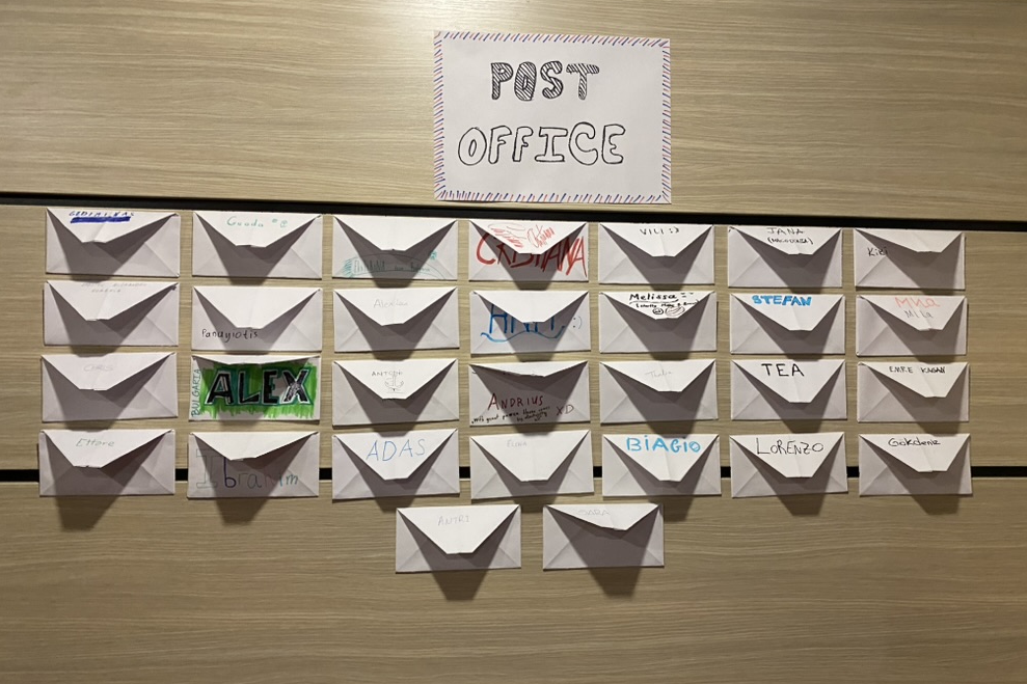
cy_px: 325
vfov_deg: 46.4
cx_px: 530
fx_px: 799
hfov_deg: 65.5
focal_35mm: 28
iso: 400
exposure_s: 1/60
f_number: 1.8
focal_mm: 4.25
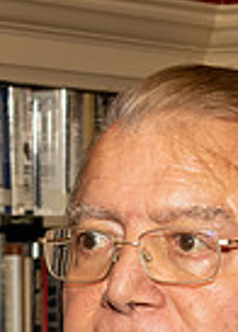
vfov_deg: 7.0
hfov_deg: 5.1
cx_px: 150
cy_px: 548
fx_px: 2657
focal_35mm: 281
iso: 500
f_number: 7.1
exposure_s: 1/250
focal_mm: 32
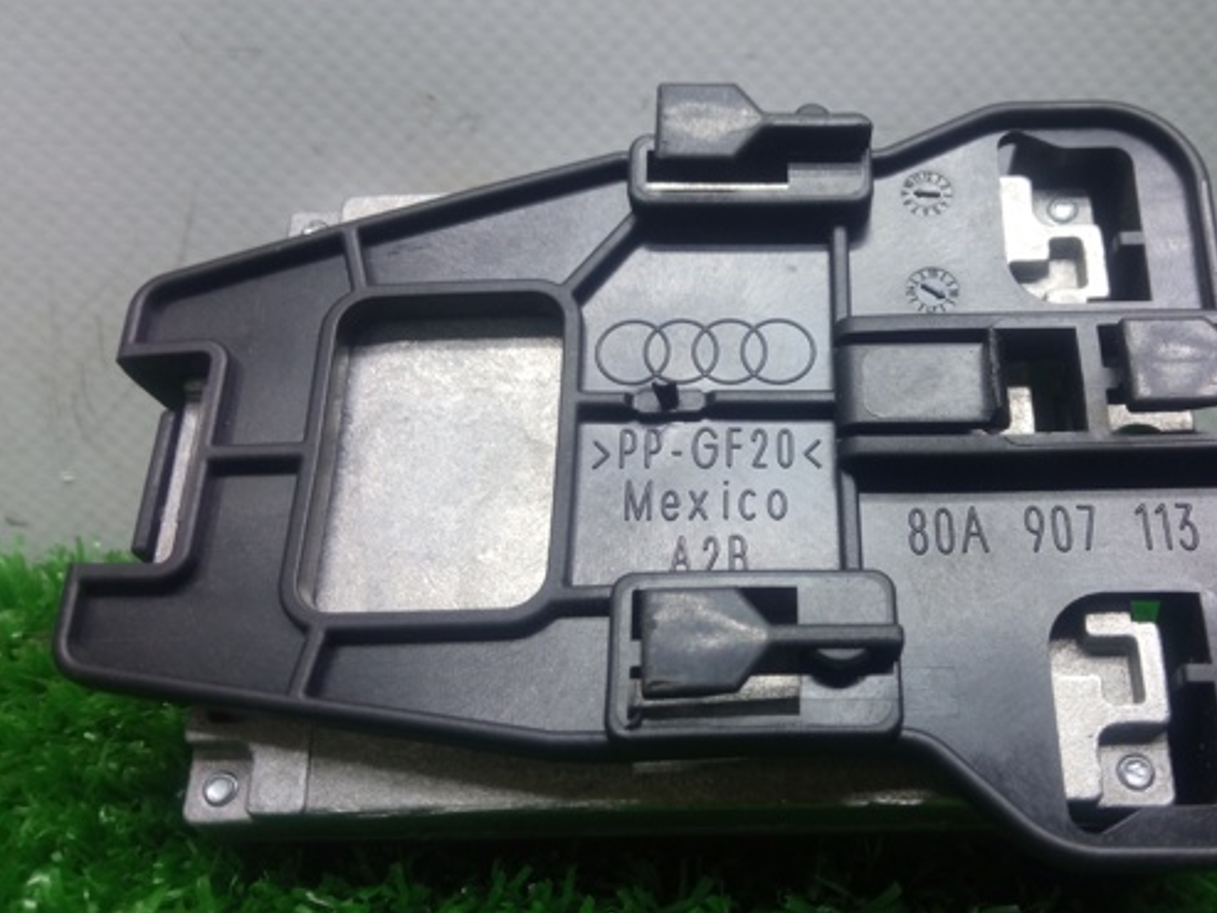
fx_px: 1231
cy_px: 443
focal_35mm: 35
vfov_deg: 40.7
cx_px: 775
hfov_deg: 52.0
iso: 155
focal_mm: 3.79
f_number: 2.2
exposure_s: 1/33.3
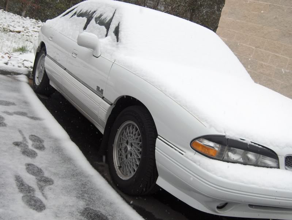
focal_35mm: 39
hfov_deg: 47.8
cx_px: 146
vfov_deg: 36.9
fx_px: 330
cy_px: 110
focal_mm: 8
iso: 100
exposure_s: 1/222
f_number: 2.8
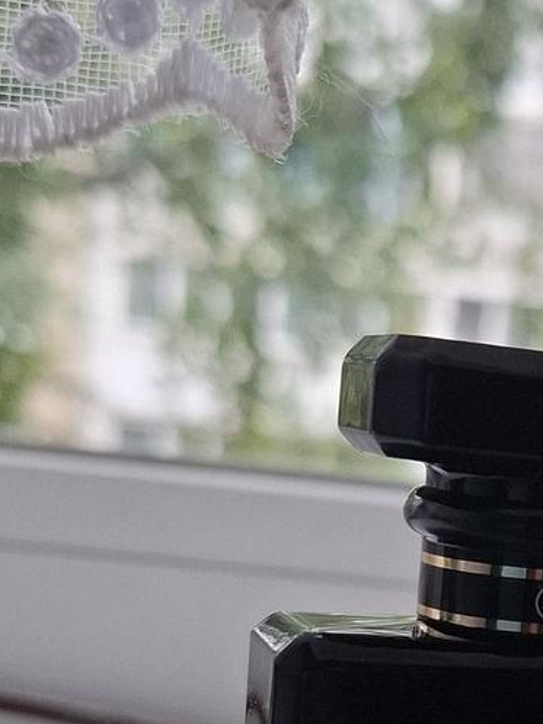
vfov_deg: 25.1
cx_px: 645
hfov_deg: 18.9
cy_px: 715
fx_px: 1547
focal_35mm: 74
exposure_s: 1/100
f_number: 1.8
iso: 50
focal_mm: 5.54
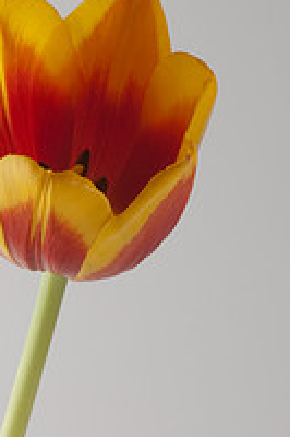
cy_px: 341
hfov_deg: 3.9
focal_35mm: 354
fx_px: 4286
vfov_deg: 5.8
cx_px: 23
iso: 100
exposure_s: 1
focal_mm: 105
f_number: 16
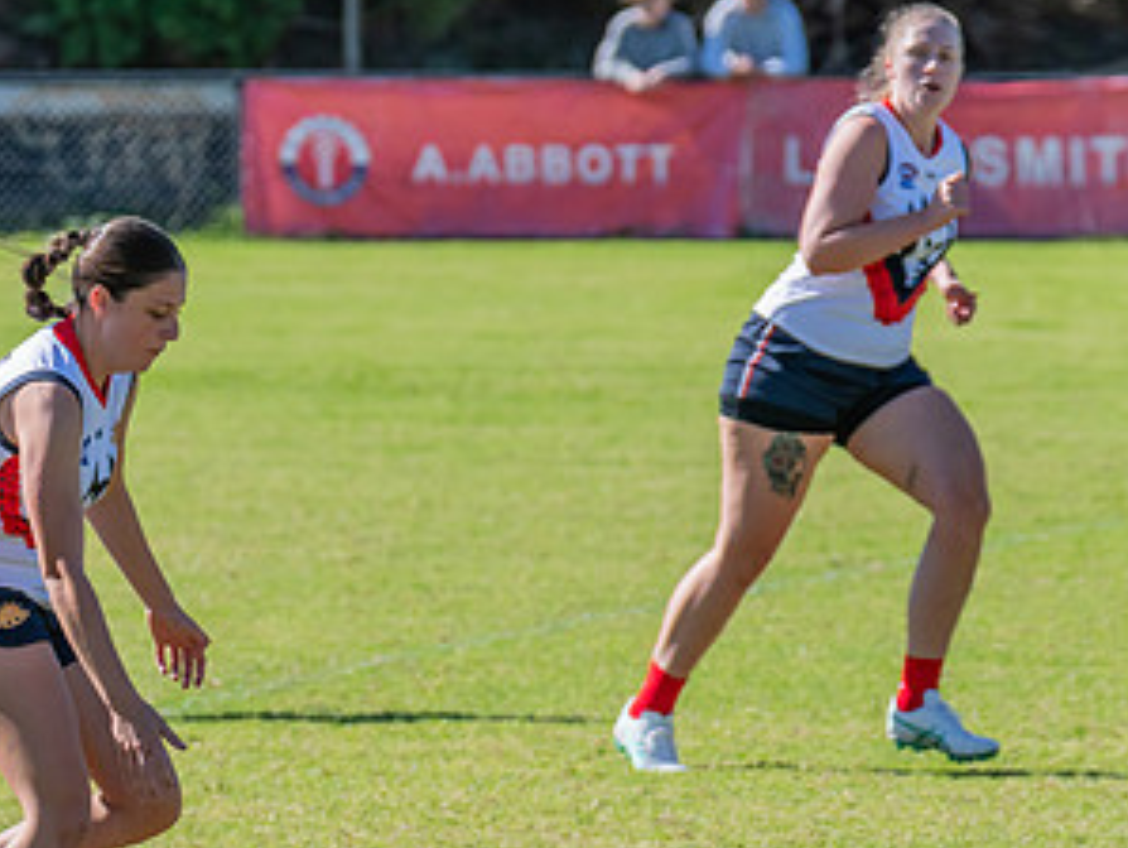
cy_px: 619
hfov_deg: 2.9
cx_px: 57
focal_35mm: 673
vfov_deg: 2.2
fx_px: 21948
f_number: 11
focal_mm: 360
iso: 800
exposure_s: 1/1250
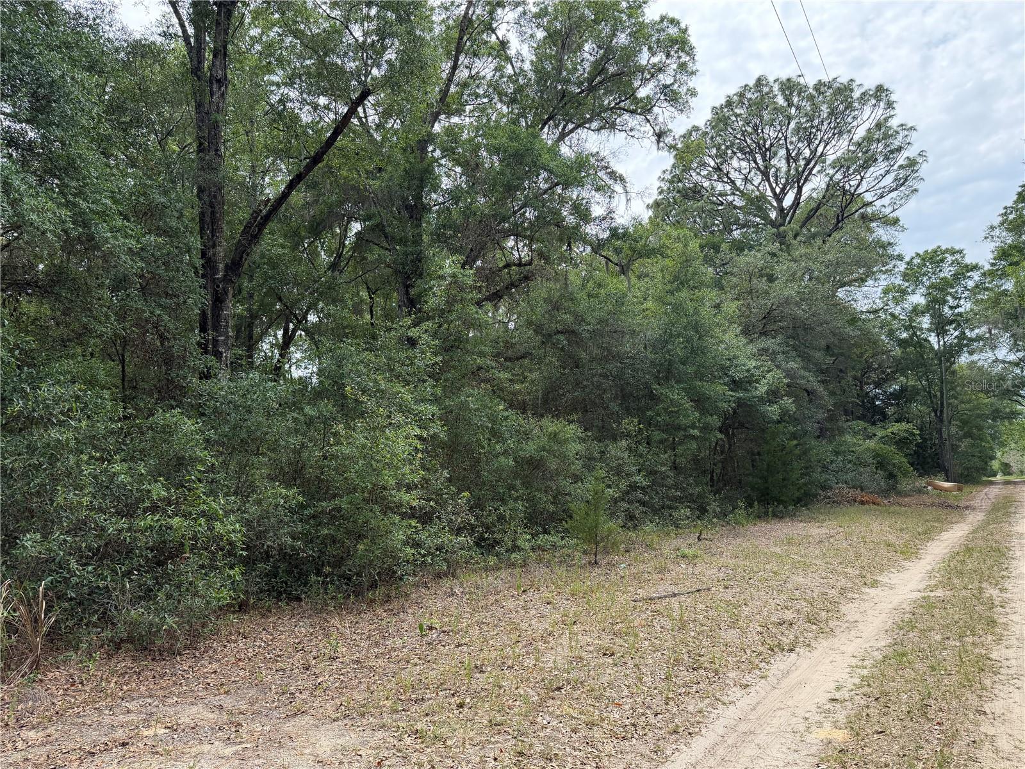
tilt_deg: +8.8
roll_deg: +1.8
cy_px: 384
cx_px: 512
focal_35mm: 24
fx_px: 711
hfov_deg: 71.6
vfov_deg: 56.8
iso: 100
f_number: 1.78
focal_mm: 6.76
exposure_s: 1/2000
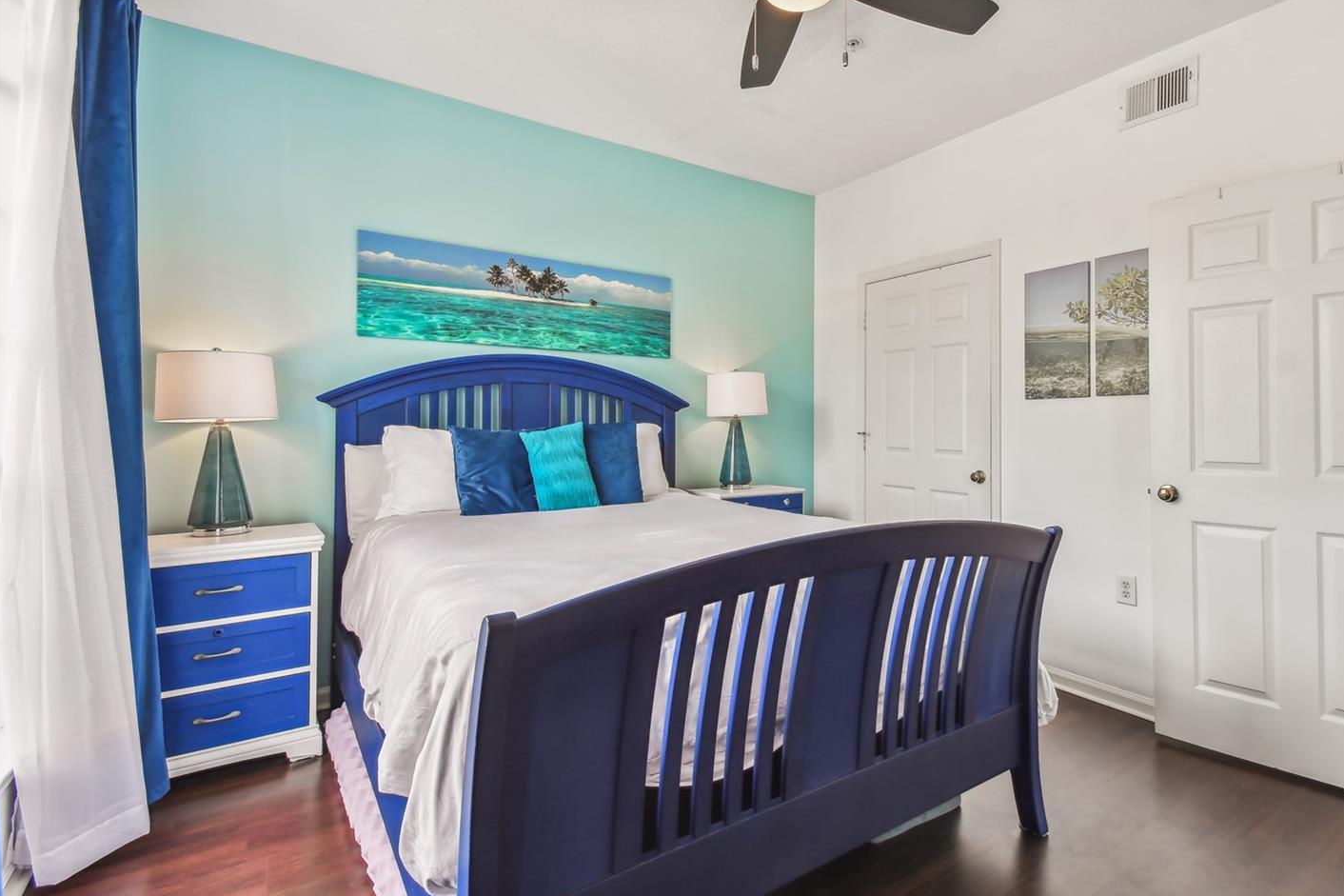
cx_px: 757
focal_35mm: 17
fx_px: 635
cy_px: 413
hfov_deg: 92.8
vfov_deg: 70.3
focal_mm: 10
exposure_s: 1/40
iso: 100
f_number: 7.1
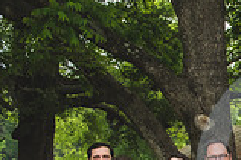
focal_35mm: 103
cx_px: 438
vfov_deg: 12.9
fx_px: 689
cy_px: 188
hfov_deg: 16.5
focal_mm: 28
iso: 160
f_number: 5.6
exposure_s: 1/200
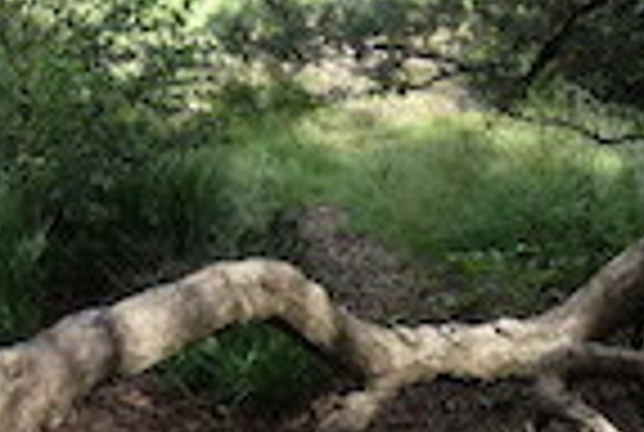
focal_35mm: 106
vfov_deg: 12.7
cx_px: -9
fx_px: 1900
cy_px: -54
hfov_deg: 18.7
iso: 80
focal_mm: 3.6
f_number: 2.8
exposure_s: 1/250
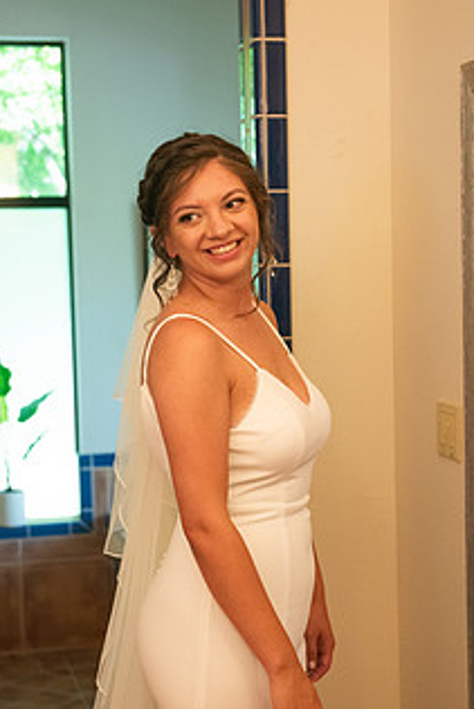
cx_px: 234
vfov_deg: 27.3
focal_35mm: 74
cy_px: 415
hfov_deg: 18.4
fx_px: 1460
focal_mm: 52
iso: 1250
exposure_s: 1/160
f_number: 3.2
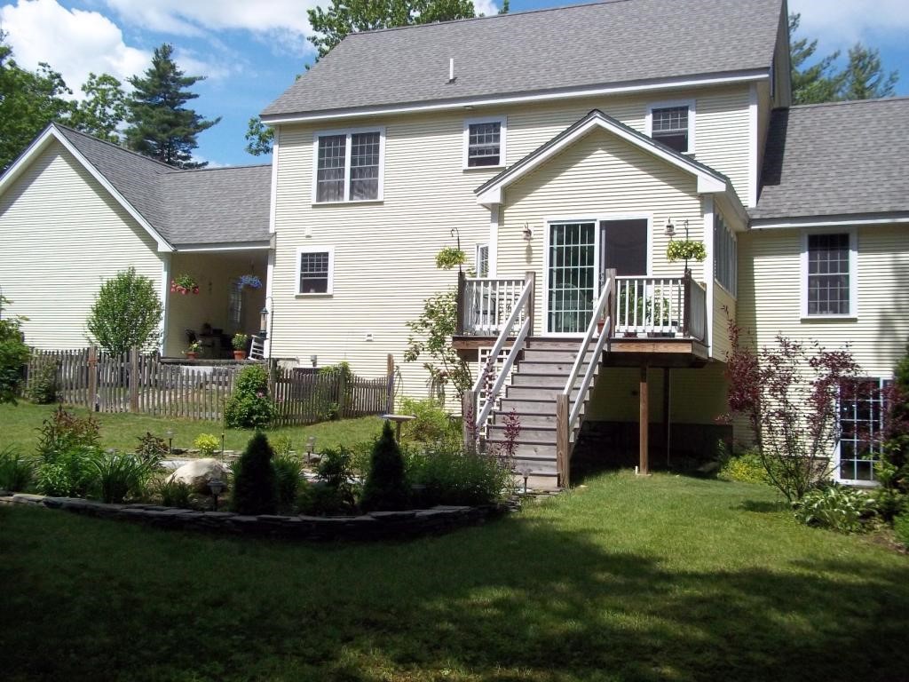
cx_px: 454
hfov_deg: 51.4
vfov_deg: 39.7
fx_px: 945
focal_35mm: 36
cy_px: 341
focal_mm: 6.5
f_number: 8
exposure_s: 1/400
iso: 200
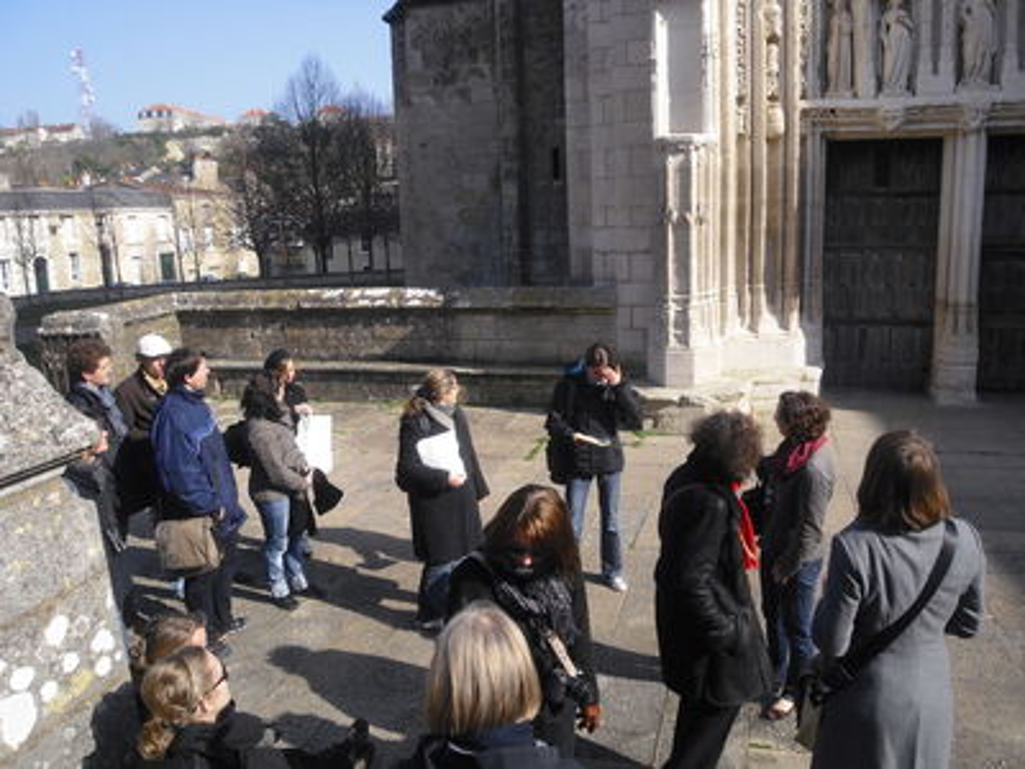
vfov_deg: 49.7
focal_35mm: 28
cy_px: 384
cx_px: 512
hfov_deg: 63.4
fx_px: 829
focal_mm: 4.65
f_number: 7.8
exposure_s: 1/125
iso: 64
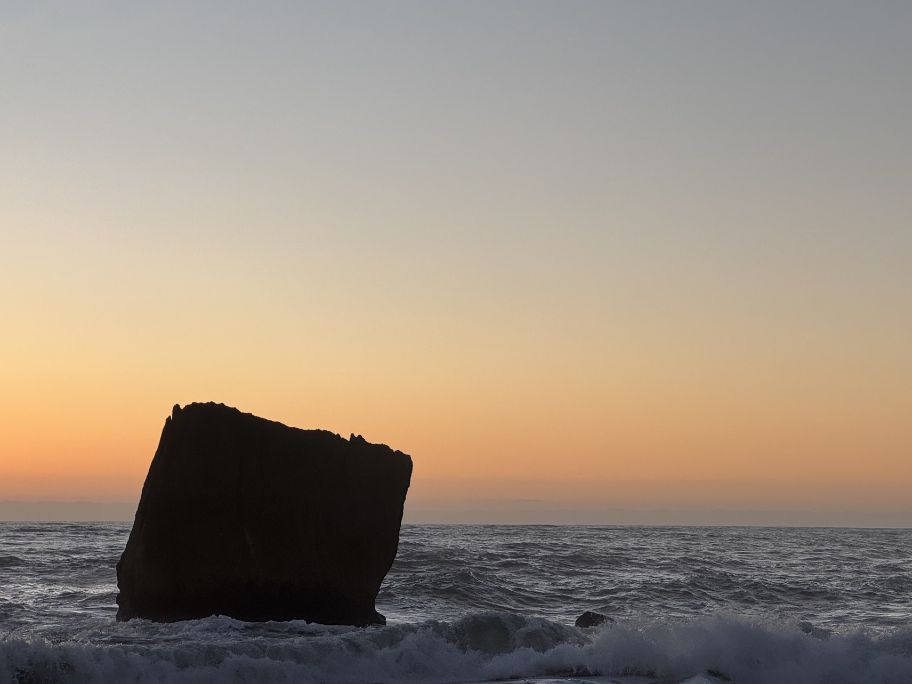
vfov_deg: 16.4
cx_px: 453
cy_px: 374
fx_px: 2371
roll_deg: +0.4
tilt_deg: +4.8
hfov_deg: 21.8
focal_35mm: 90
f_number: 2.8
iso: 25
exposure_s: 1/190
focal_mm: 9
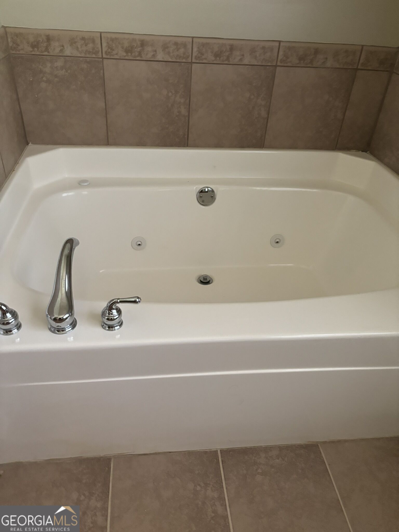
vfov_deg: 67.3
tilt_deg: -36.1
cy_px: 266
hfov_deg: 53.1
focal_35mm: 26
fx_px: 400
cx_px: 200
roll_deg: -4.6
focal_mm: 5.96
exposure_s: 1/40
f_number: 1.6
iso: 400
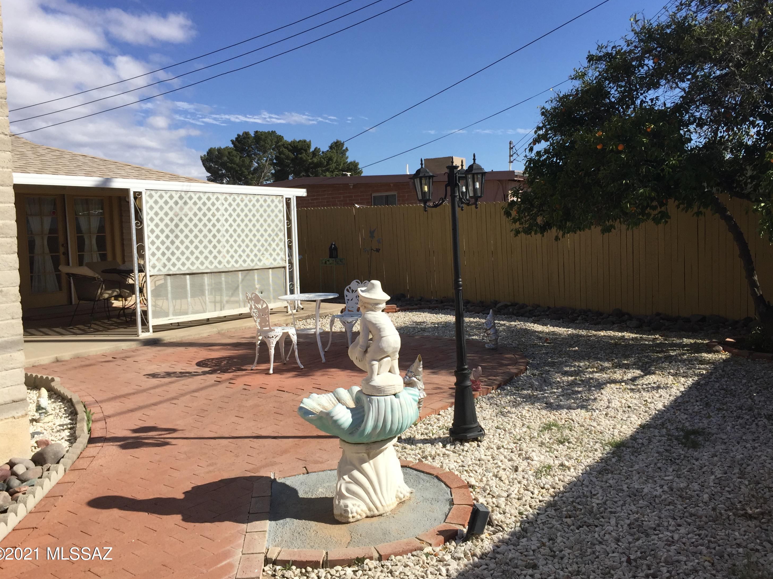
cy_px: 281
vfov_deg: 46.8
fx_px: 670
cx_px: 390
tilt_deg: -3.3
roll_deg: +1.2
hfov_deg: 60.0
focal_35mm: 30
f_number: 2.2
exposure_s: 1/2825
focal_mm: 4.15
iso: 32
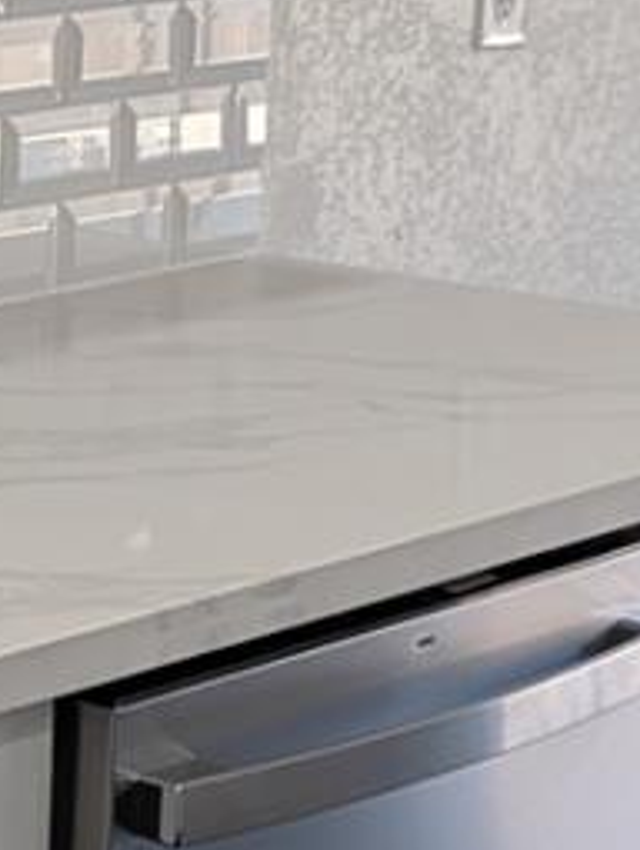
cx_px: -648
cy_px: 338
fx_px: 3467
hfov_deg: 9.8
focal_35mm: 141
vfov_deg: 14.0
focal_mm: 6.9
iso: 26
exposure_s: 1/60
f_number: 1.68
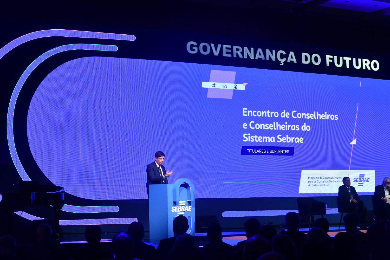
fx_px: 758
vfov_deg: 19.5
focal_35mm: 70
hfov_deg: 28.8
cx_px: 195
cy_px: 130
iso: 1600
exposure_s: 1/160
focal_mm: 70
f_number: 8
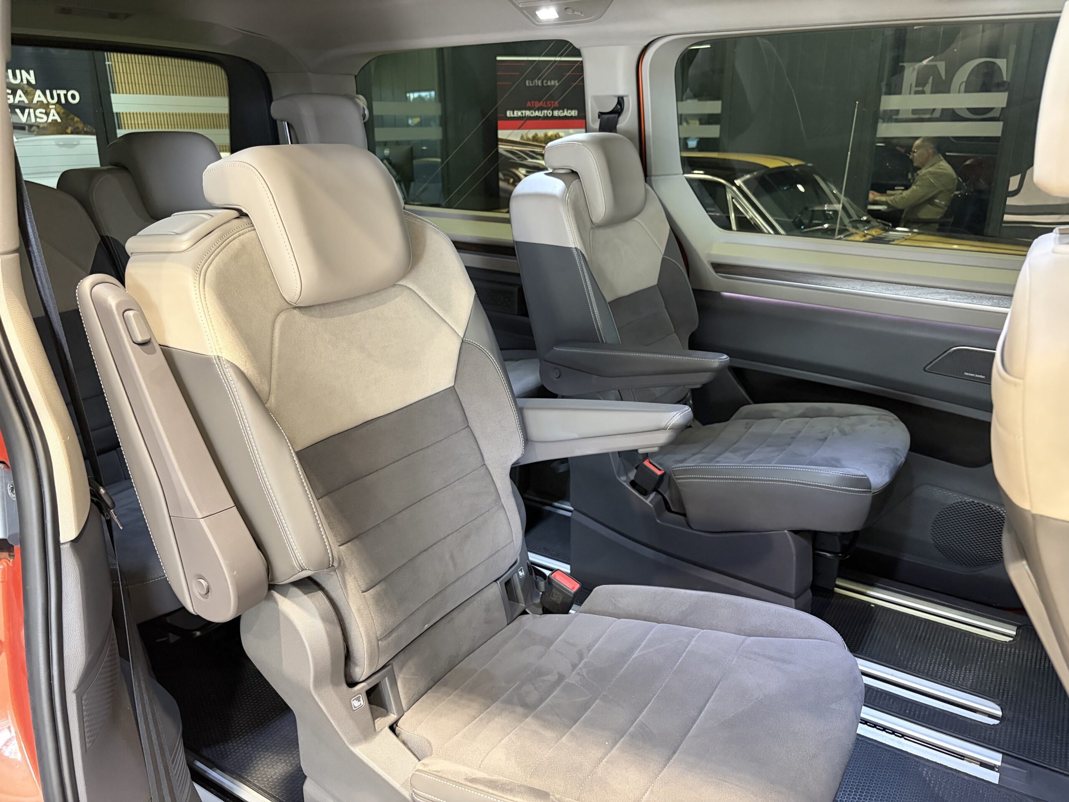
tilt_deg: -18.6
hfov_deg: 67.3
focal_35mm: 26
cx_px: 534
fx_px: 803
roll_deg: +1.3
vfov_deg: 53.1
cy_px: 401
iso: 500
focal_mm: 5.96
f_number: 1.6
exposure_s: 1/41
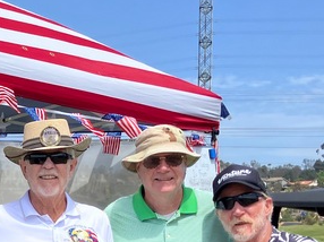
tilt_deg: -1.1
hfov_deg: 19.0
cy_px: 265
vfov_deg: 14.7
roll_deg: -0.7
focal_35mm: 98
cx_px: -61
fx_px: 916
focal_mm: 3.99
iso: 32
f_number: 1.8
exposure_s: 1/2315
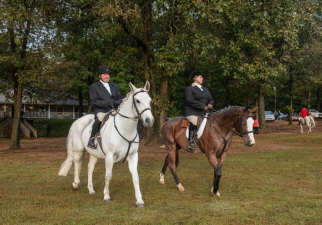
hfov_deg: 46.1
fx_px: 378
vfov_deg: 33.1
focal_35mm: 42
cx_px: 164
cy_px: 126
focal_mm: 36
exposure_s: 1/640
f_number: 7.1
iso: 800
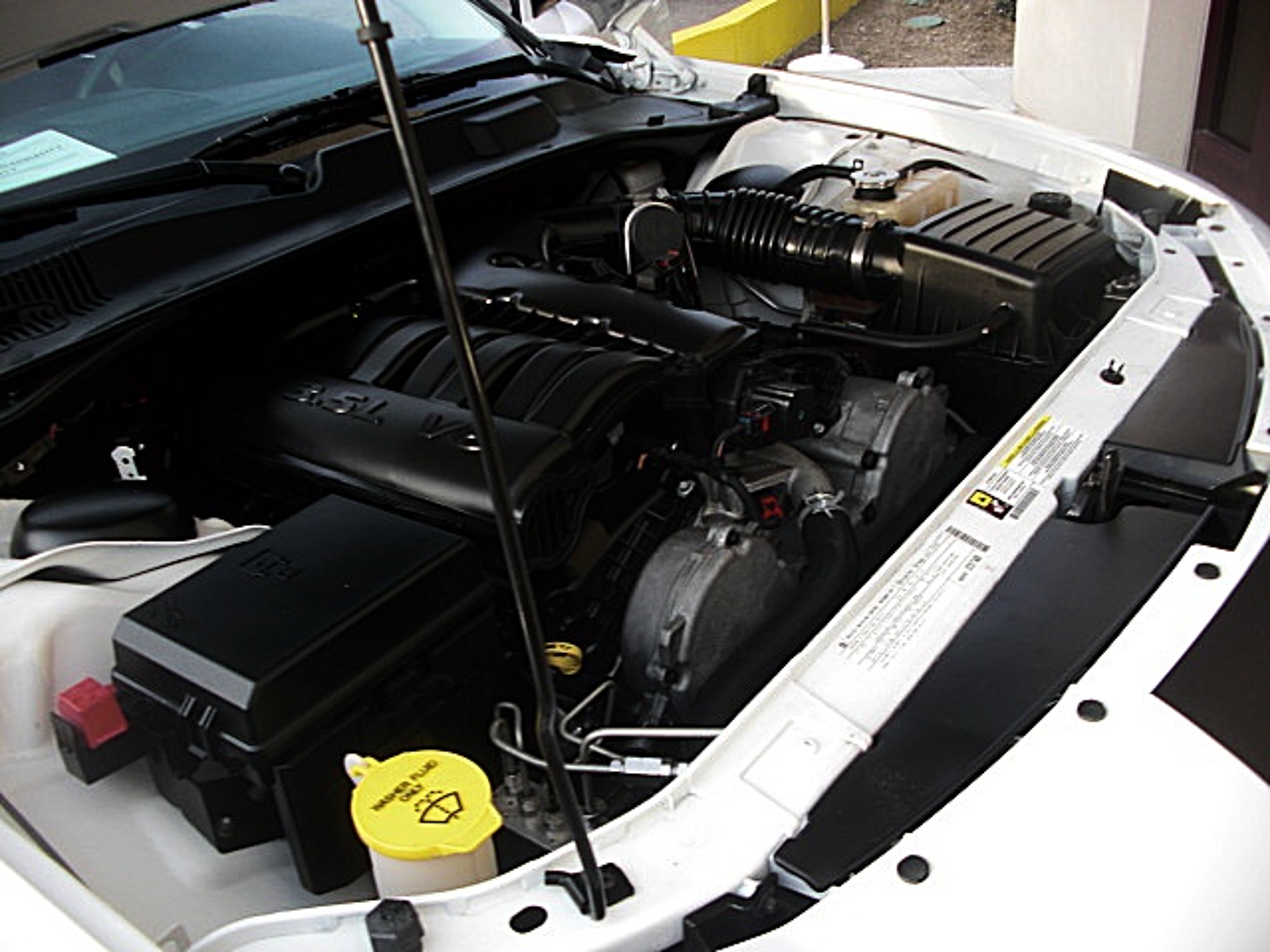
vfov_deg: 39.7
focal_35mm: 36
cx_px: 635
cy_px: 476
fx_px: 1321
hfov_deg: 51.4
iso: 50
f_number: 2.8
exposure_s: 1/80
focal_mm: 6.3
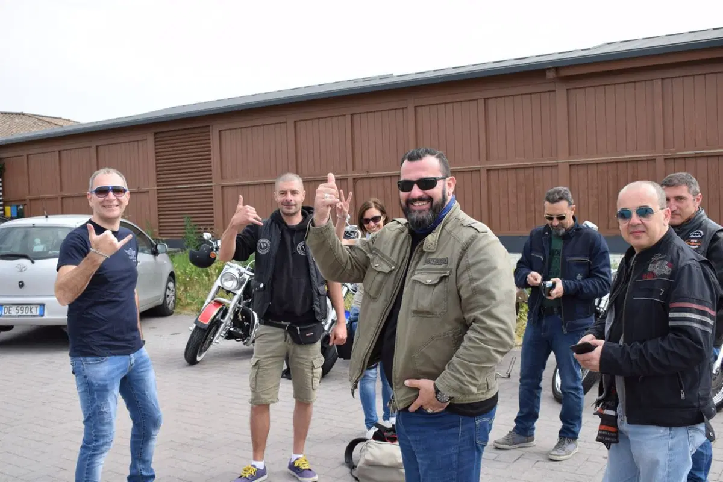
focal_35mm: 38
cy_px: 241
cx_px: 362
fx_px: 753
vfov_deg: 35.5
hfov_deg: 51.3
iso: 200
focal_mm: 25
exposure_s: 1/320
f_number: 9
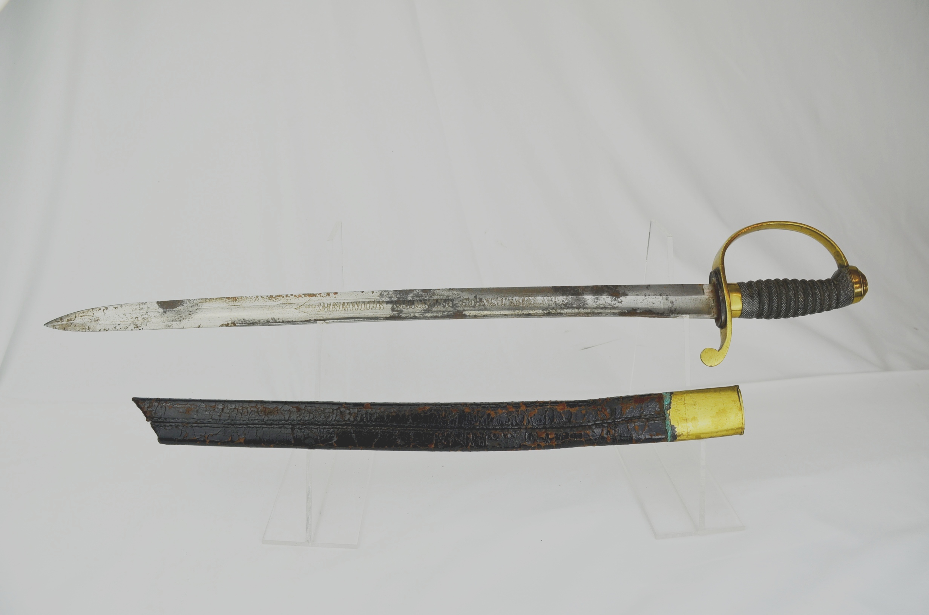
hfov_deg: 67.5
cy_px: 308
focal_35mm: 27
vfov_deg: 47.7
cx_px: 464
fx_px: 695
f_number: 6.3
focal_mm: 18
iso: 200
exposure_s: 1/160
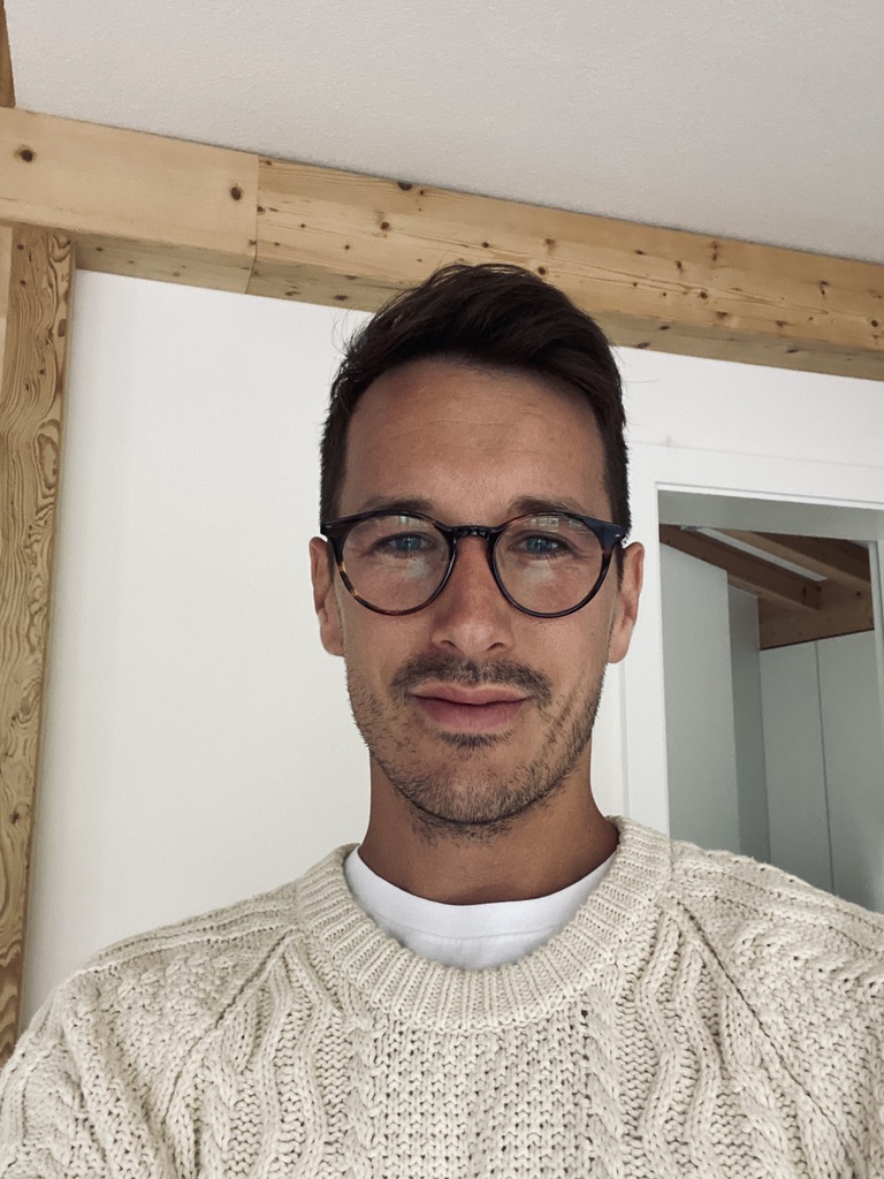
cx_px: 442
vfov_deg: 60.0
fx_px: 1021
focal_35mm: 30
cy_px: 590
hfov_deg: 46.8
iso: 400
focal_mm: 2.71
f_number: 2.2
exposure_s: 1/33
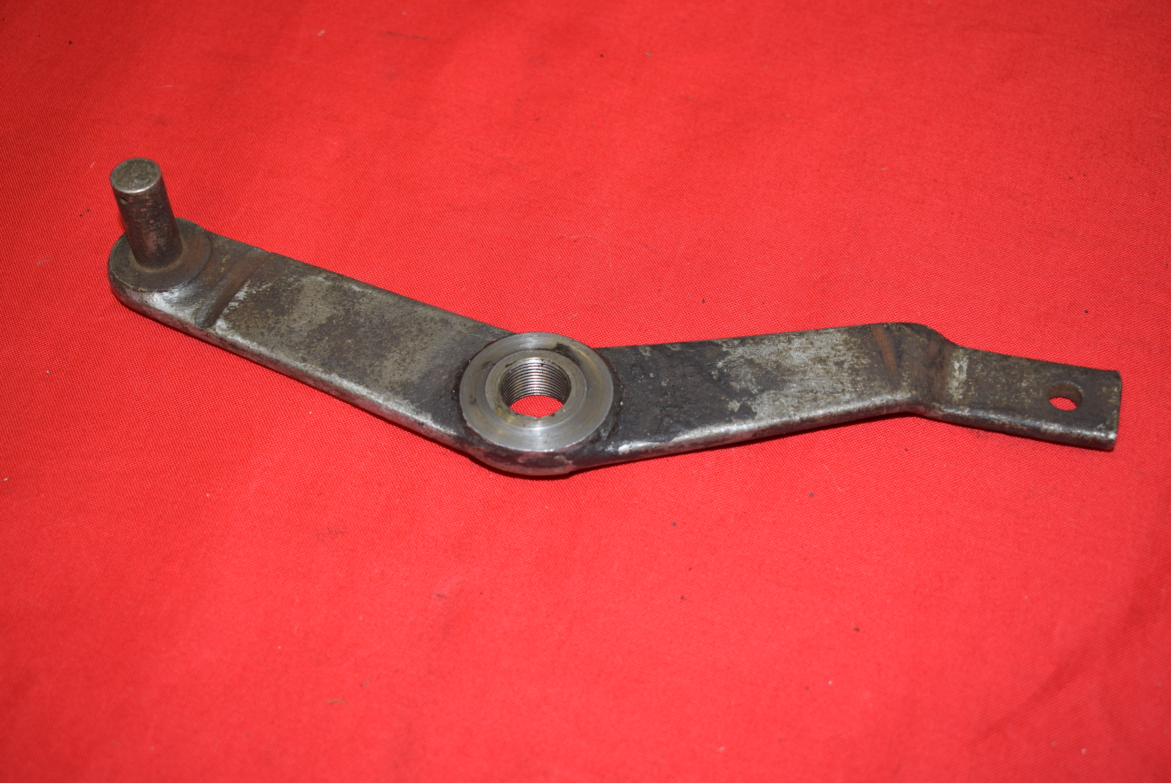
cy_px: 392
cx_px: 586
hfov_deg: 44.9
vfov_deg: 30.9
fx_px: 1416
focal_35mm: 44
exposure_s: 1/40
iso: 160
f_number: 5.6
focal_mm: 29
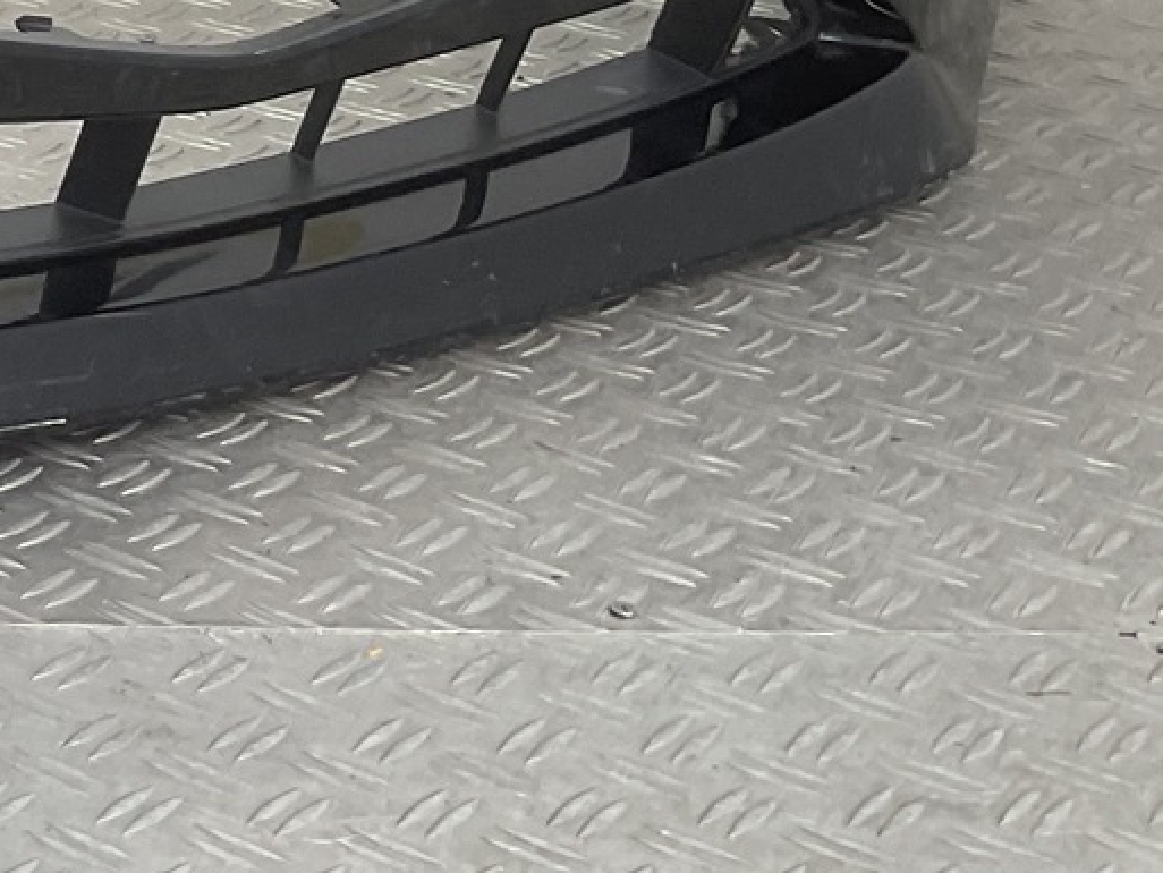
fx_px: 3831
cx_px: -846
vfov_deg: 12.2
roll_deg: -0.1
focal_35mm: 114
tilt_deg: -7.8
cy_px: -558
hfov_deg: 15.2
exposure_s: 1/125
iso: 16
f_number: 1.8
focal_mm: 3
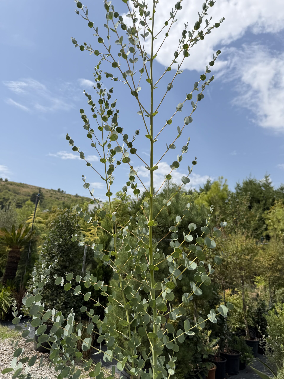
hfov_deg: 56.8
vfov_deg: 71.6
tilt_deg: +13.6
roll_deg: -1.2
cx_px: 142
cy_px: 190
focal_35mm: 24
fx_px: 263
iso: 80
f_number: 1.78
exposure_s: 1/6711
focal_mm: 6.76
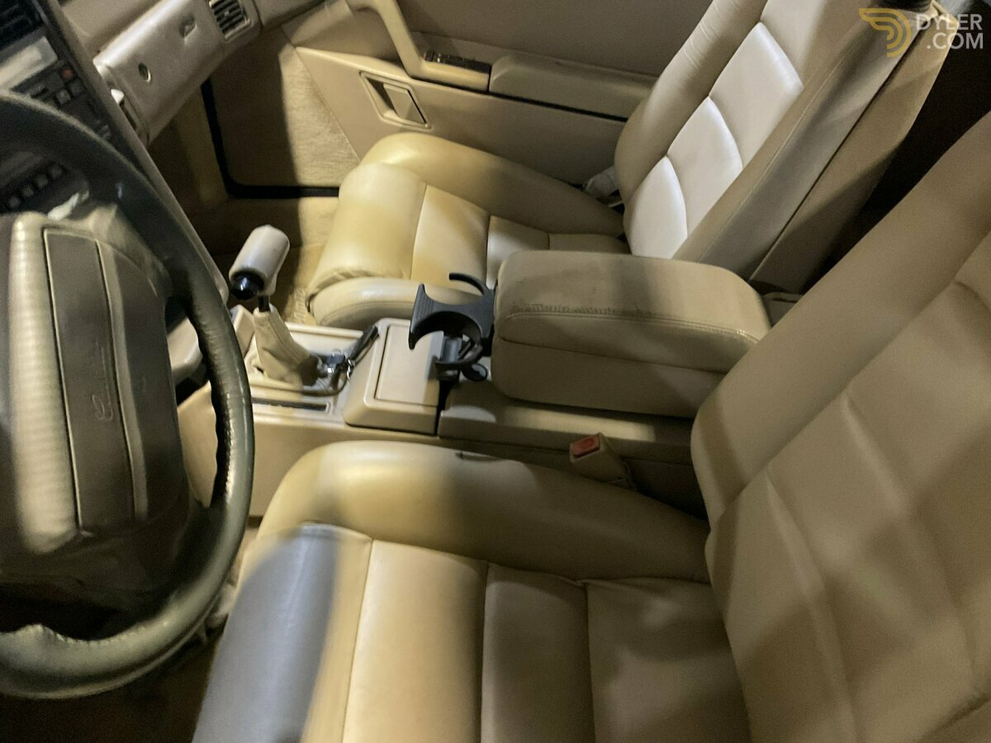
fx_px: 830
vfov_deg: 48.2
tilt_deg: -41.9
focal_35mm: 29
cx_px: 496
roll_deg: +1.0
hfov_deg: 61.7
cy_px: 372
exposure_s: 1/30
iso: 500
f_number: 1.8
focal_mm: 3
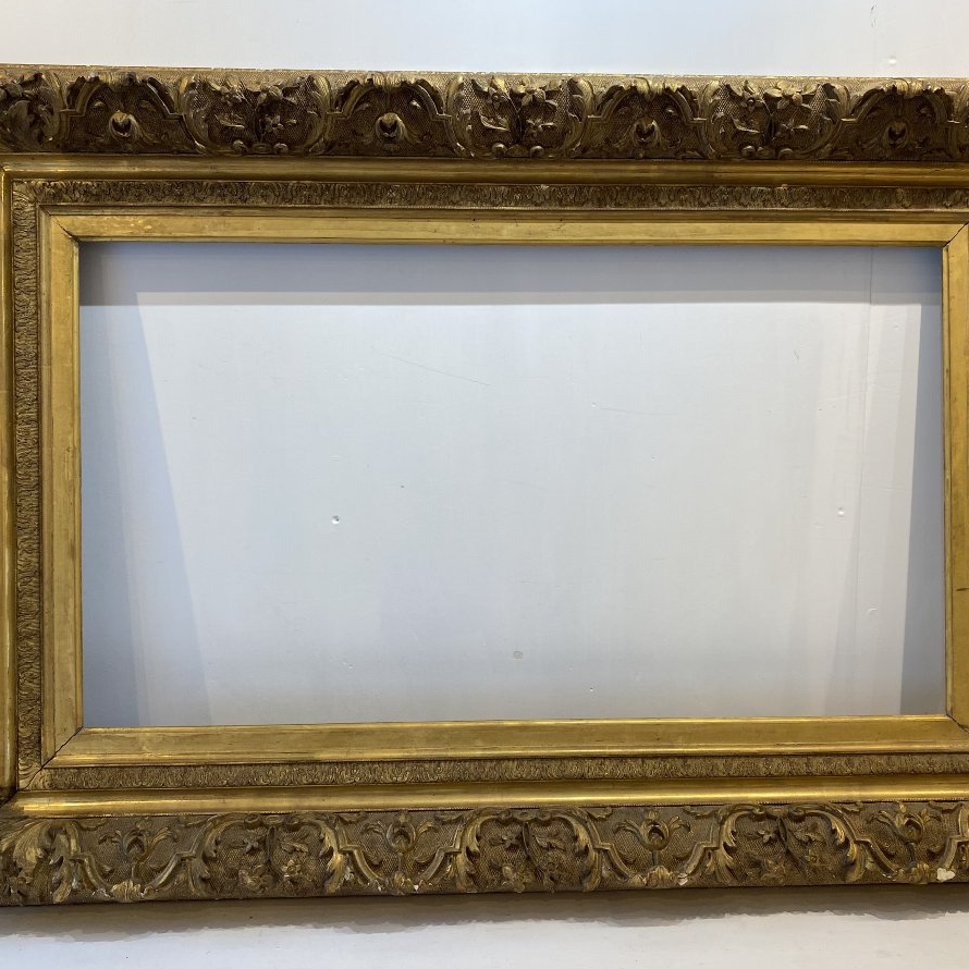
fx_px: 982
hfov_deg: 52.5
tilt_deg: -7.2
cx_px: 513
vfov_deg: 52.5
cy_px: 482
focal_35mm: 31
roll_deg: +1.1
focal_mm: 4.25
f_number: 1.8
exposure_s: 1/100
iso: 64
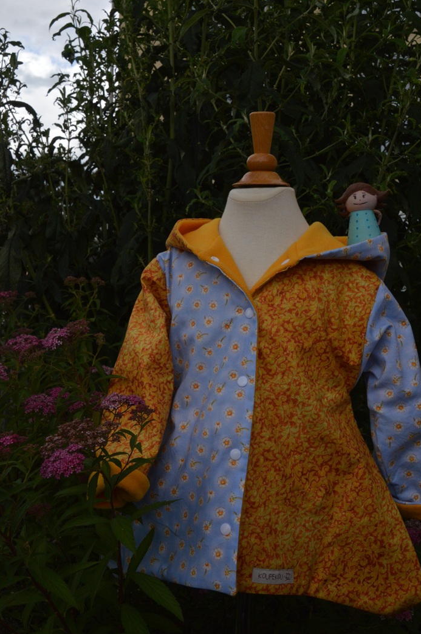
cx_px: 222
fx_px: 819
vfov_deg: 42.3
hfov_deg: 28.8
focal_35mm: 47
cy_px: 293
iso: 800
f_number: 11
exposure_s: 1/500
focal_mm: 27
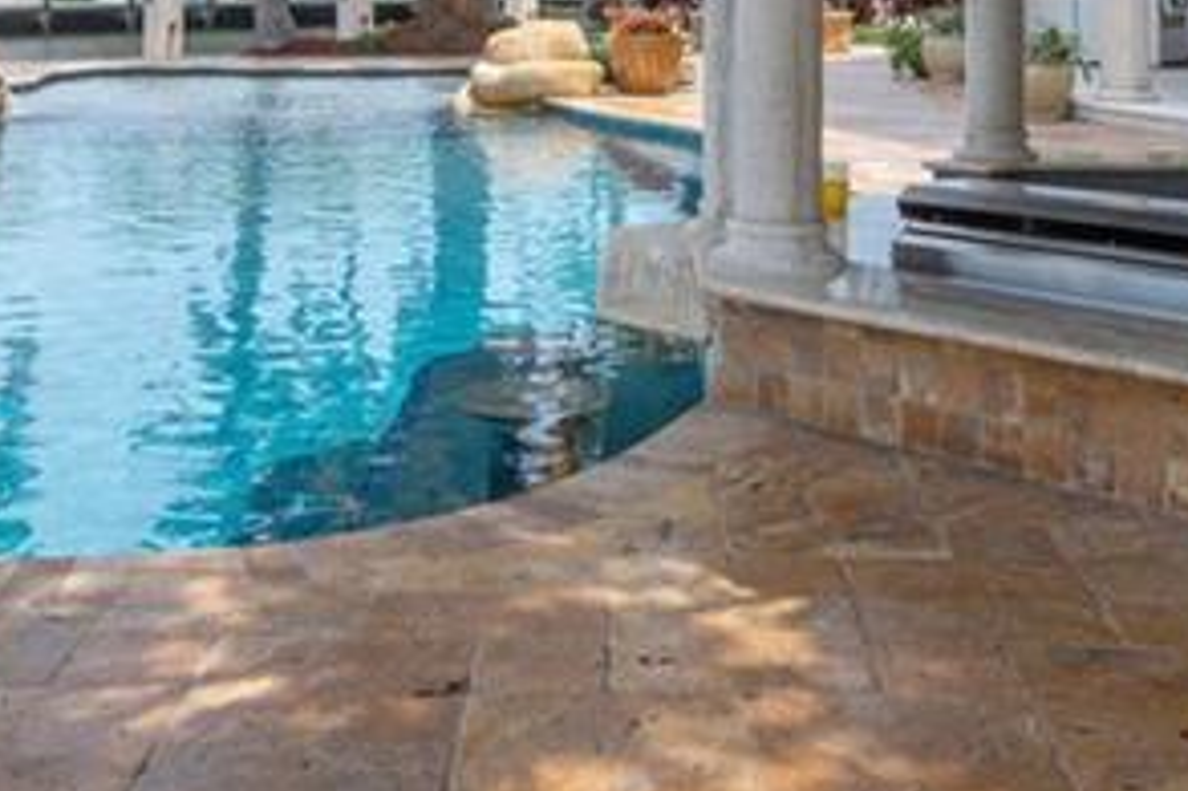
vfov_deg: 22.8
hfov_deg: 35.7
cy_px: -79
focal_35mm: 56
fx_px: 1847
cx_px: 596
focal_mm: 16
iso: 250
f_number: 8
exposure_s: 1/400
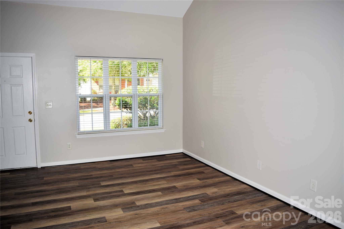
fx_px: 258
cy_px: 114
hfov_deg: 67.4
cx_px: 172
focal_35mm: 27
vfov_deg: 47.9
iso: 100
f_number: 3.5
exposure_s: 1/60
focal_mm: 18
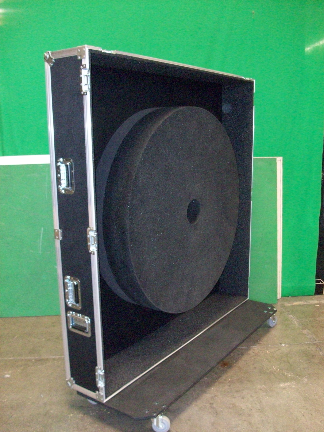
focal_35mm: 34
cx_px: 162
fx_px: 424
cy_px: 216
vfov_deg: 54.0
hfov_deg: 41.8
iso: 320
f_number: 2.8
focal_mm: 5.7
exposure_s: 1/60
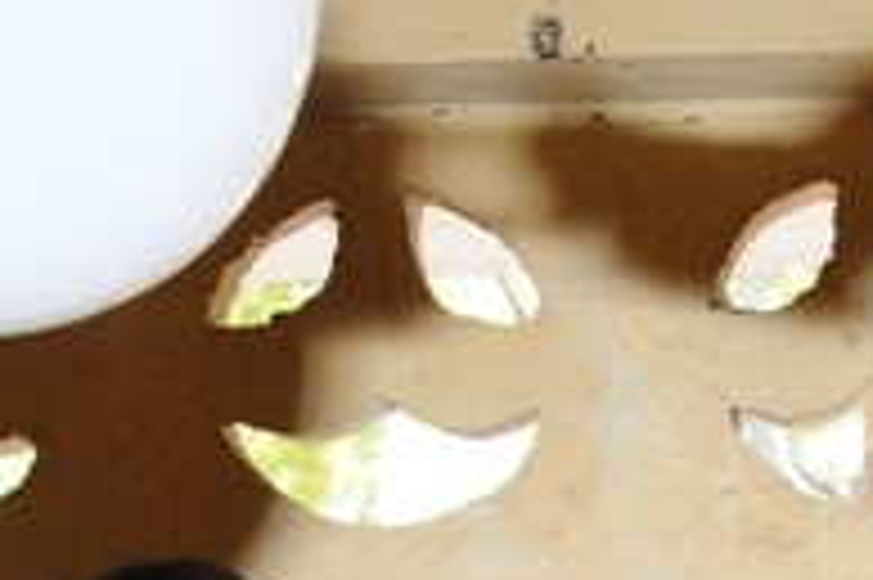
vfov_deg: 7.6
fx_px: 4038
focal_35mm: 167
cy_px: 1412
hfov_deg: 11.2
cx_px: 1728
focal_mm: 21
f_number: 4.5
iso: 500
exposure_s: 1/125
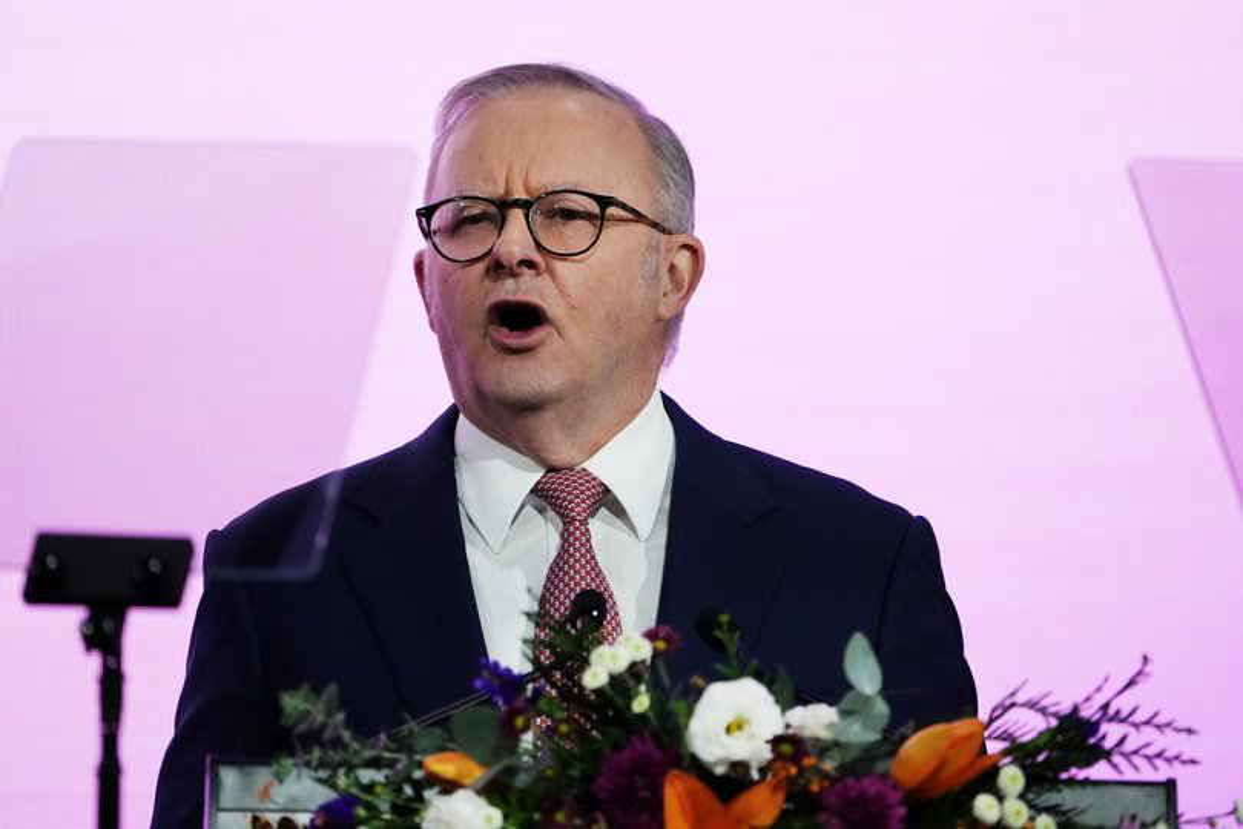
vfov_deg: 2.3
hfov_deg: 3.4
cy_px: 414
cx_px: 622
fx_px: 20715
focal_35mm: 600
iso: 4000
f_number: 6.3
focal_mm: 600
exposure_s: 1/160
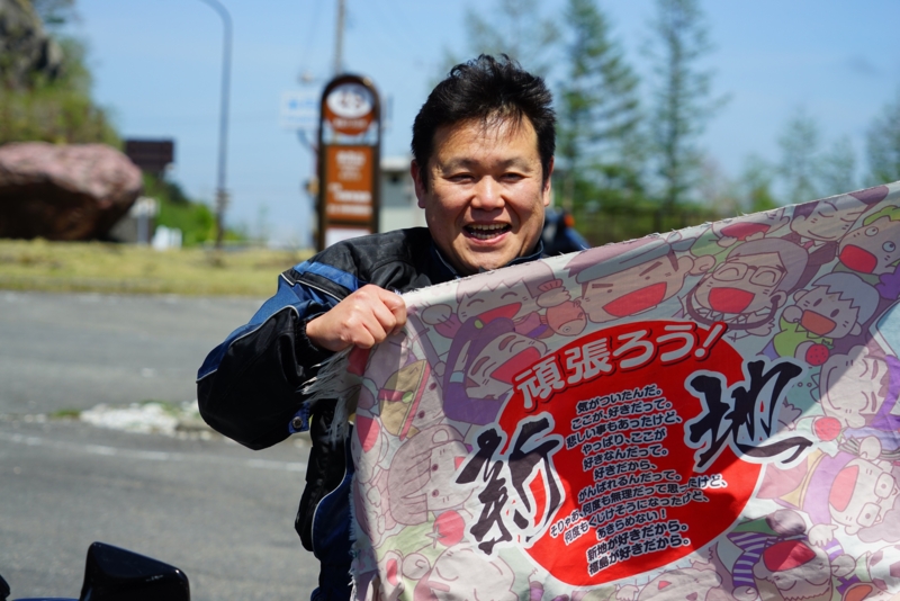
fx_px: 2576
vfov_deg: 13.3
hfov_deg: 19.8
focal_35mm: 103
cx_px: 450
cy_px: 300
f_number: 5.6
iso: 100
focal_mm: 103
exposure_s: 1/500
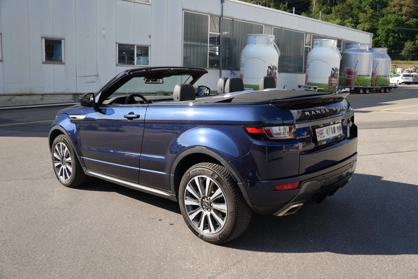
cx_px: 209
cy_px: 140
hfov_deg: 57.2
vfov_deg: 40.0
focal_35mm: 33
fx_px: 383
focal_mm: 22
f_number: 4.5
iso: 100
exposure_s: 1/400
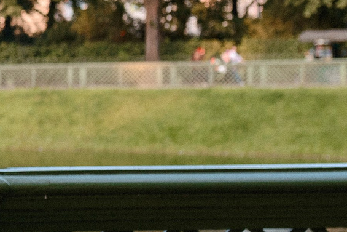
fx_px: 1591
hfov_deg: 11.1
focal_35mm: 165
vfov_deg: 8.3
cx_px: -387
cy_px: 73
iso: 400
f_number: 3.5
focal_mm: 35
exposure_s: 1/200
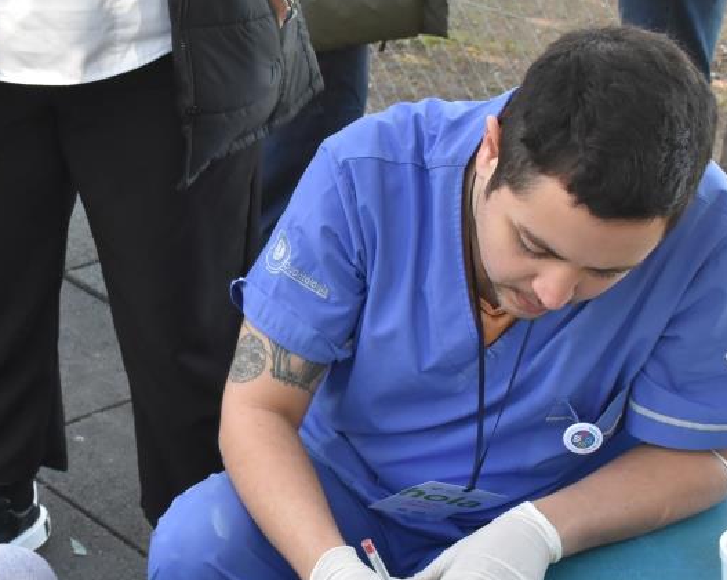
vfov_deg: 20.6
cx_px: 181
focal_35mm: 74
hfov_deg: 25.5
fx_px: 1589
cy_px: 378
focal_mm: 27
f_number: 7.1
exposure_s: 1/200
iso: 1600
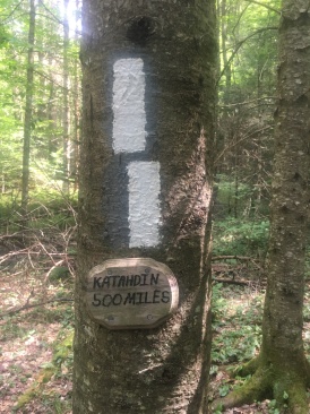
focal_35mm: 29
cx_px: 155
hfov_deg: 48.2
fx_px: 347
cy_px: 207
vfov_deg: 61.7
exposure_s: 1/30
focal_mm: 4.15
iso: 40
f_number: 2.2
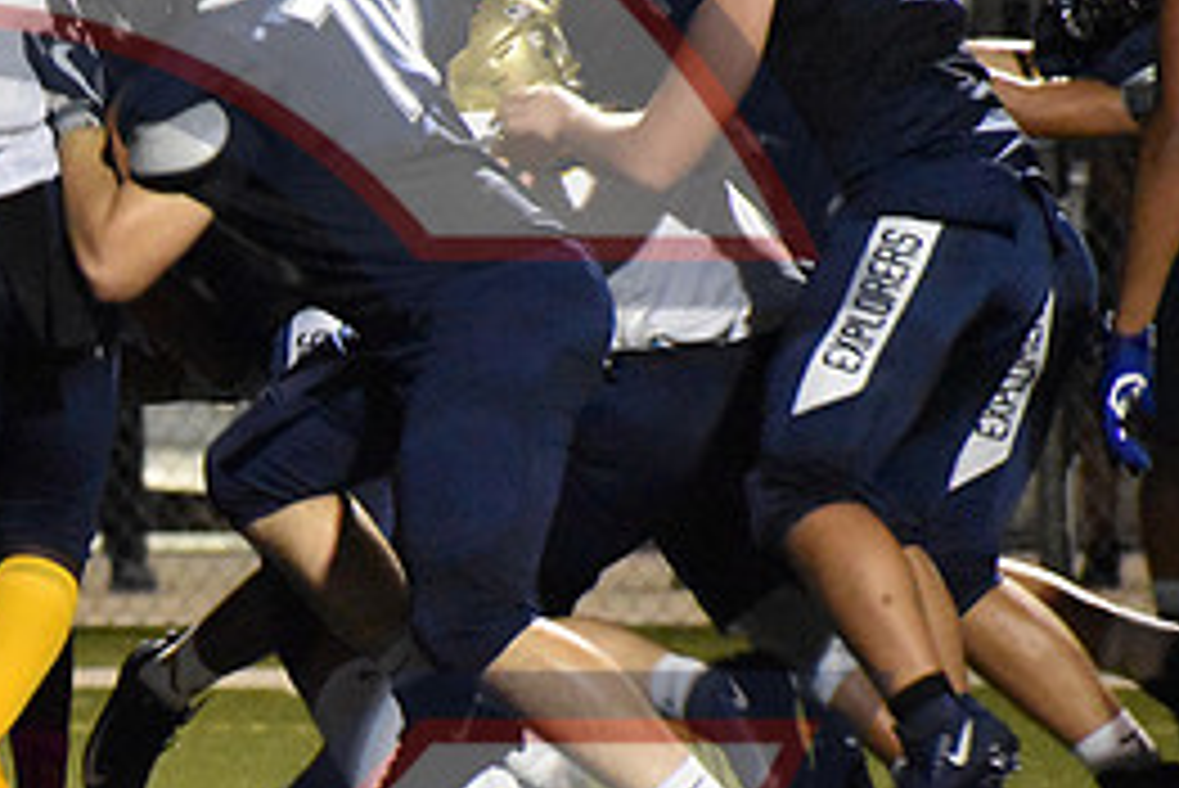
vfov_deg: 1.9
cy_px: 489
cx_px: -94
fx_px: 23920
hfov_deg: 2.8
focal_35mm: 730
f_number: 5.6
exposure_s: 1/250
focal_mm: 220
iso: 12800
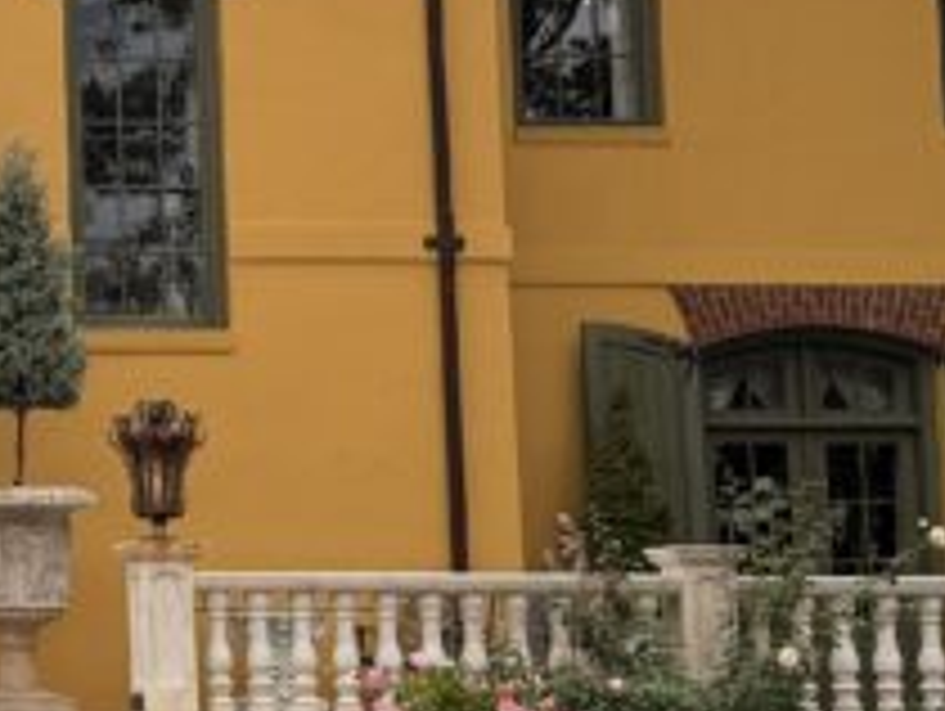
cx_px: -526
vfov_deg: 12.7
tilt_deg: +7.6
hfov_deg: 15.4
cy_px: 225
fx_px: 3198
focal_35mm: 117
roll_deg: +0.6
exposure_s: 1/4405
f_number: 1.78
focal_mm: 6.76
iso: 80
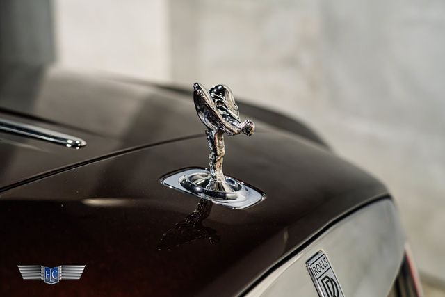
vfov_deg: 23.4
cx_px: 222
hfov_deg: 34.5
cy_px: 148
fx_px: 717
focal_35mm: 58
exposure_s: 1/100
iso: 1250
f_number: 4
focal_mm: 58
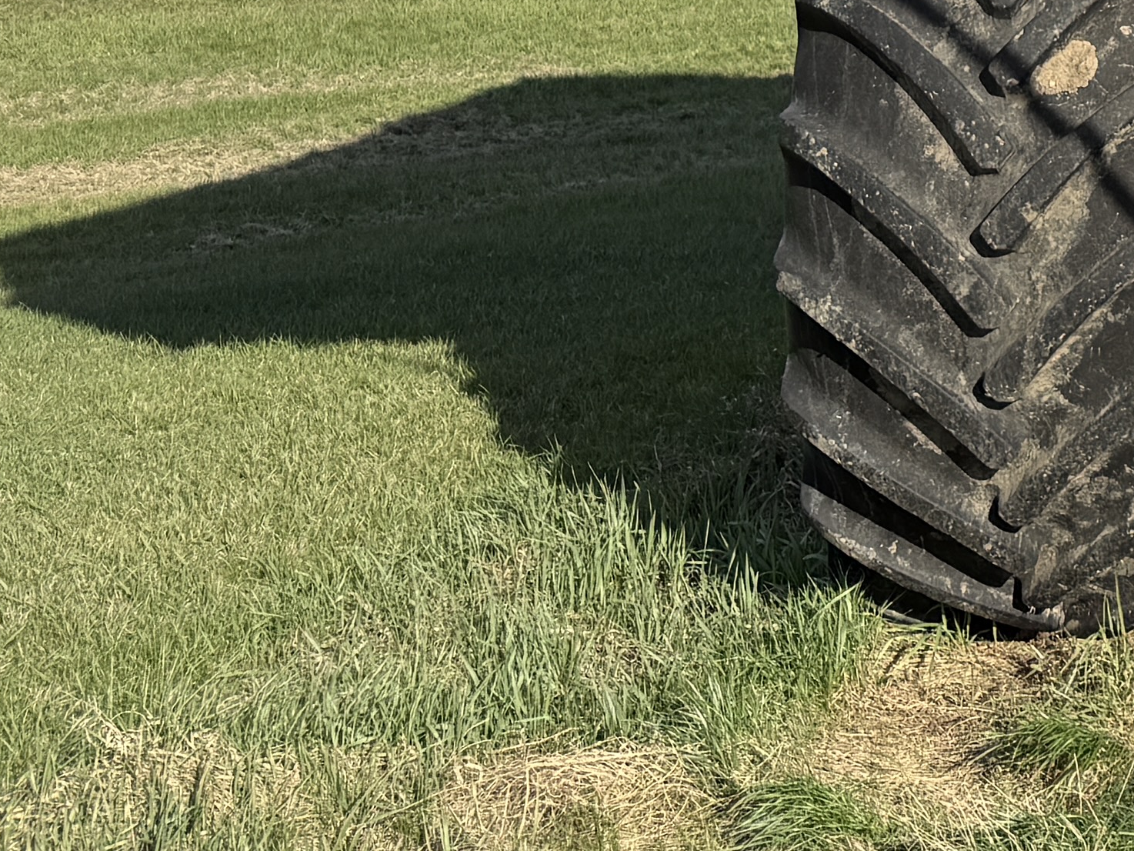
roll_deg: +1.6
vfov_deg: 14.1
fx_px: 3047
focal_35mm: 93
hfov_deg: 18.3
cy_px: -664
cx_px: 1792
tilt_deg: +8.6
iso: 80
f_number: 1.78
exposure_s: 1/3021
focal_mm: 6.76
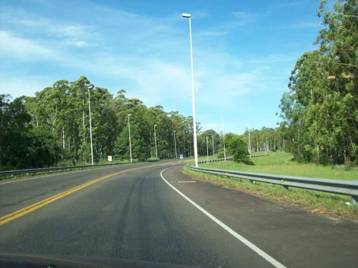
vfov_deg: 39.6
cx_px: 179
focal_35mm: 36
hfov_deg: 51.4
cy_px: 134
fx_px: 372
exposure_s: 1/313
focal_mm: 6
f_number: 4.8
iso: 80
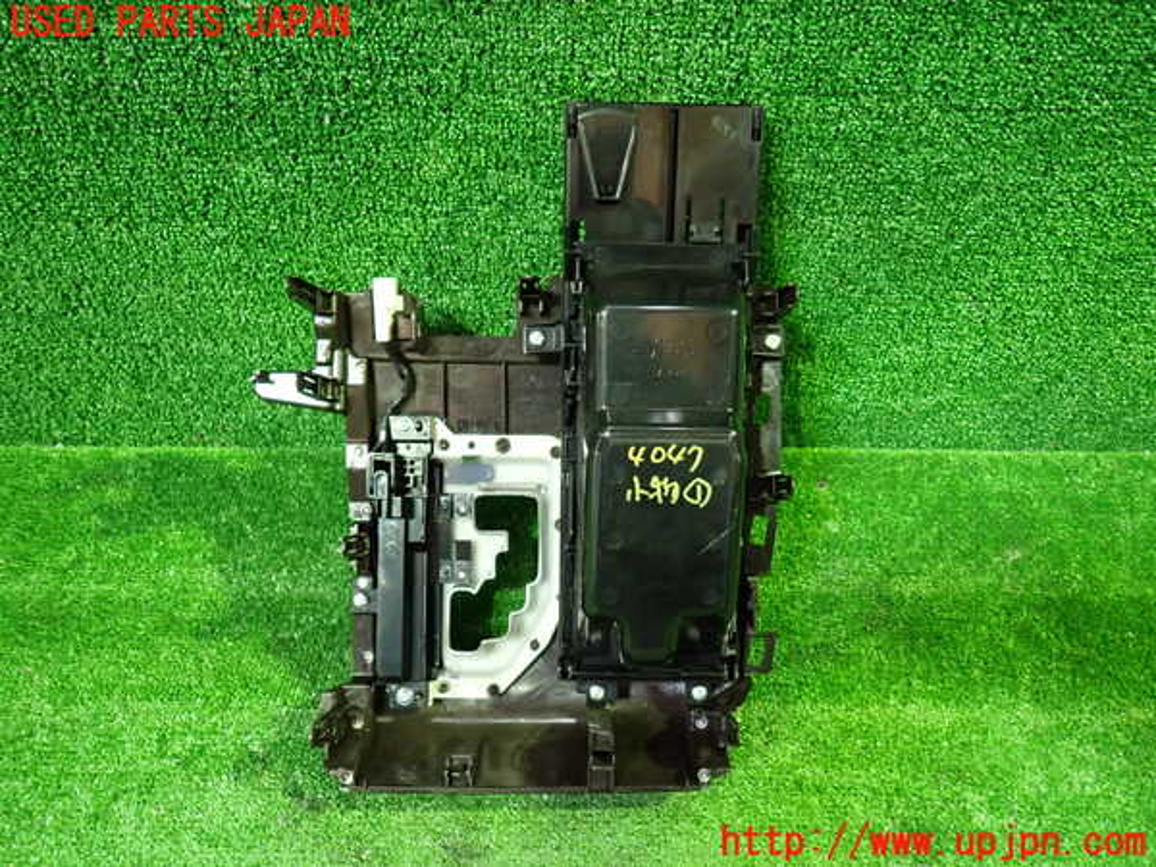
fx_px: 835
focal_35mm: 25
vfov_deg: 54.9
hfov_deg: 69.4
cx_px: 578
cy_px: 434
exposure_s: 1/30
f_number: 2
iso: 640
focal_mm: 4.5
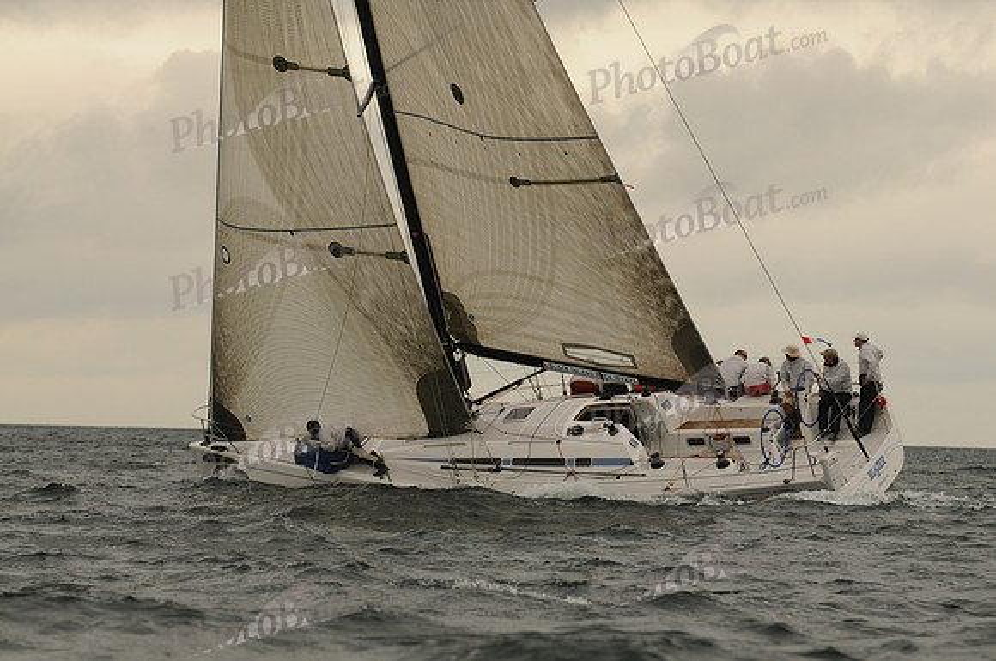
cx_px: 498
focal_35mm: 240
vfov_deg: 5.7
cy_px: 330
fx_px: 6631
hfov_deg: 8.6
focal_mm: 160
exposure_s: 1/800
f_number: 5
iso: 200
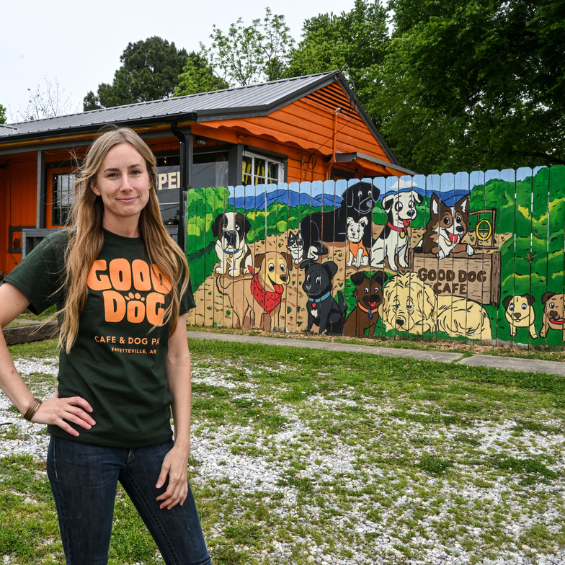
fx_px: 720
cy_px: 279
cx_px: 166
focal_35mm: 39
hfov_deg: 42.0
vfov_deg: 42.8
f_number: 16
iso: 400
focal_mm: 30
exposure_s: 1/200
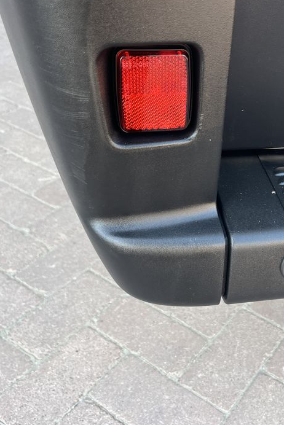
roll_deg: -4.7
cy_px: 209
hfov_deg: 32.4
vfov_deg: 48.4
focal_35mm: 40
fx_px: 473
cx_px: 232
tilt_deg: -35.3
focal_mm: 5.1
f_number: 1.6
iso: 64
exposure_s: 1/121
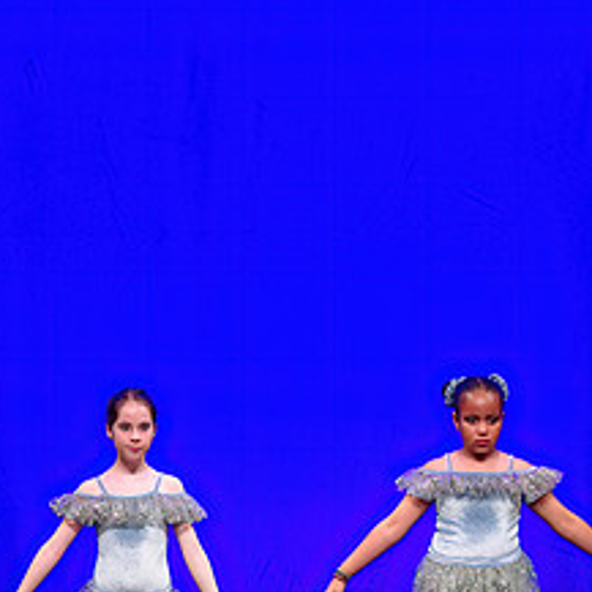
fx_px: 6211
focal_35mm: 321
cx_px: 300
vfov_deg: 5.5
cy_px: 380
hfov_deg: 5.5
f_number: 2.8
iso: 1600
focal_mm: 135
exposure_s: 1/400
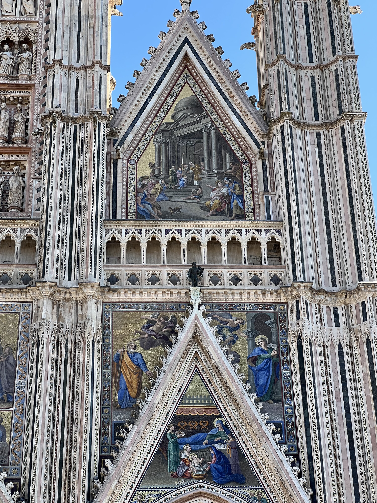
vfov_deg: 25.3
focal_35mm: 77
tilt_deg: +33.3
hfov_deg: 19.1
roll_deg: +1.7
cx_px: 188
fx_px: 1118
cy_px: 252
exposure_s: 1/320
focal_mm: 9
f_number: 2.8
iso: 32
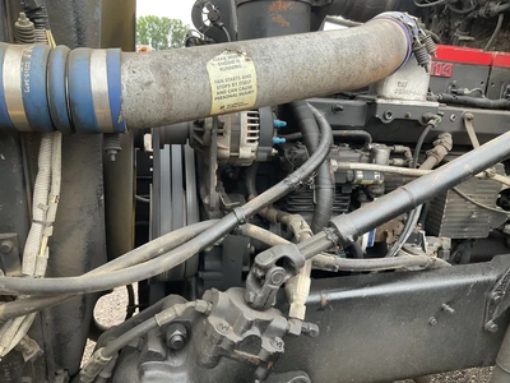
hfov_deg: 61.7
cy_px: 192
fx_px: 427
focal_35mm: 29
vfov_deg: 48.2
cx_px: 255
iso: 64
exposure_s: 1/114
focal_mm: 3
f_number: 1.8
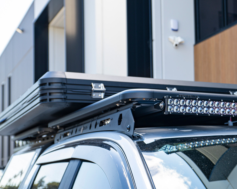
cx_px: 209
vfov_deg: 27.5
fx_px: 386
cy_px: 124
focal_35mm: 55
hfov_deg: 32.6
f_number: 4
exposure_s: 1/80
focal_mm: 32
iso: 100
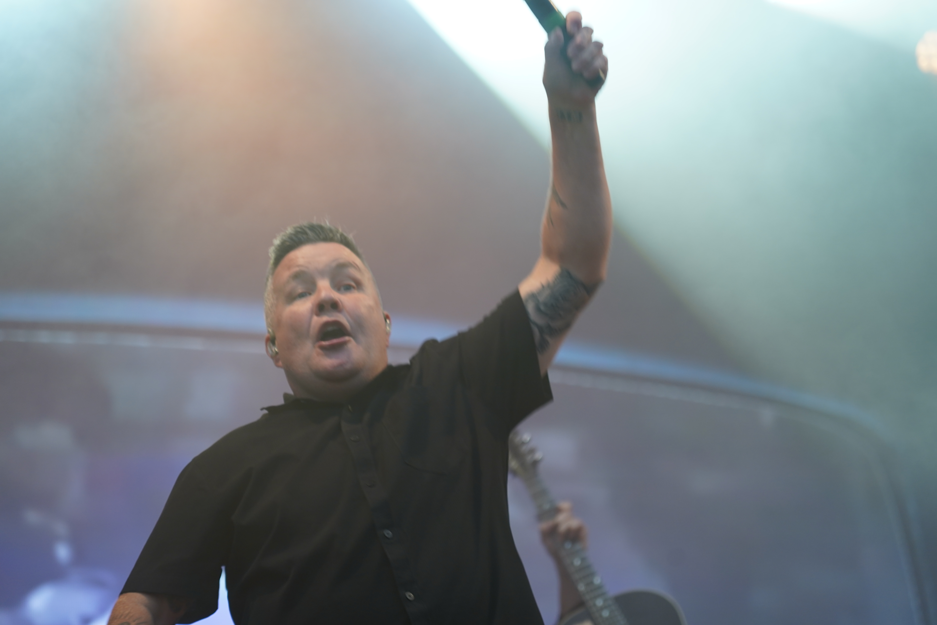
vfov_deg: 13.0
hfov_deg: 19.5
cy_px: 312
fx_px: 2733
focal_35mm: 105
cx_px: 468
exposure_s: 1/160
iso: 500
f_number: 4
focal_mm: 105
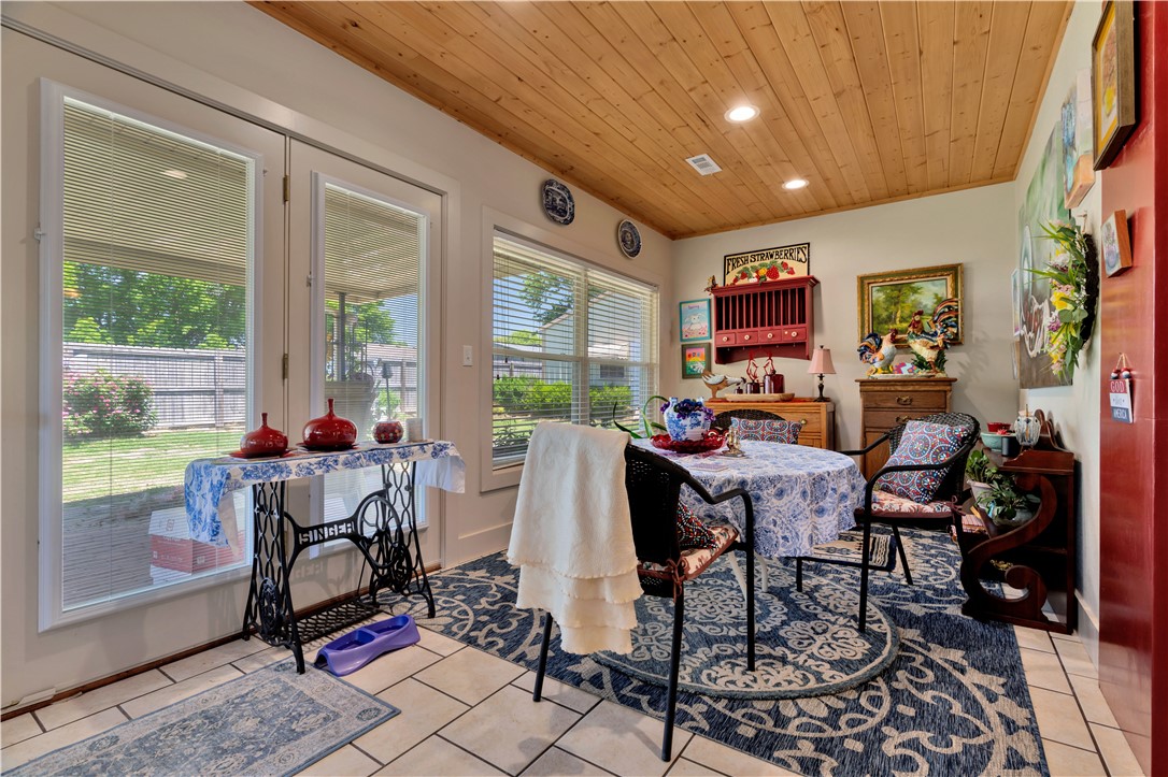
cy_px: 388
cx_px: 584
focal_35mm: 16
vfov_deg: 73.7
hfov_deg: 96.8
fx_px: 519
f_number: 7.1
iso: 100
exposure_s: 1/8
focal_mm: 16
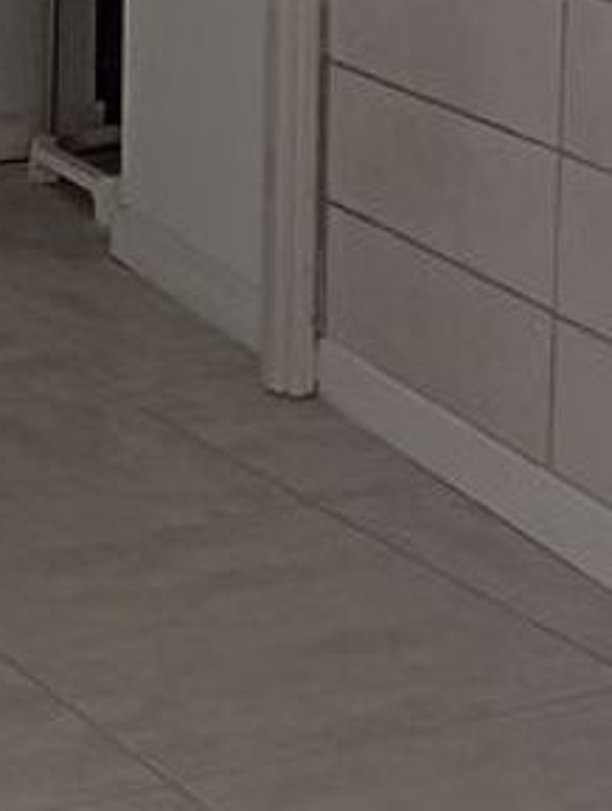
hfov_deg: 11.4
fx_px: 2912
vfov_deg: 15.6
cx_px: -365
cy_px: 25
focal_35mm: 124
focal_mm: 3.98
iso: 656
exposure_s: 1/33.3
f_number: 1.8
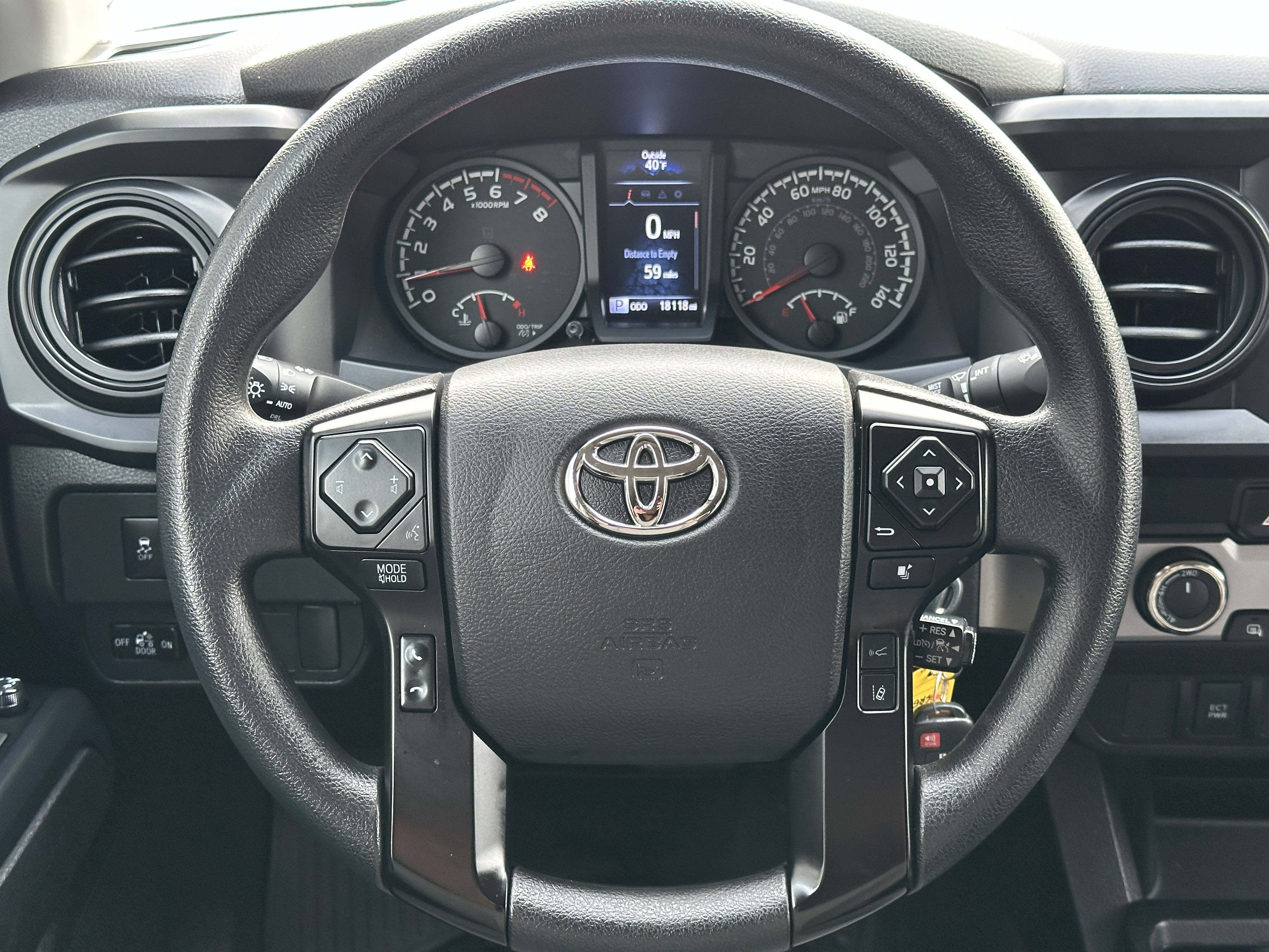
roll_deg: +3.3
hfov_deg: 39.7
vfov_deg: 30.3
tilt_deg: -24.2
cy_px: 476
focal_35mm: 48
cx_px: 634
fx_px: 1760
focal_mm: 6.86
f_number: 1.78
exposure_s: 1/40
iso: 250
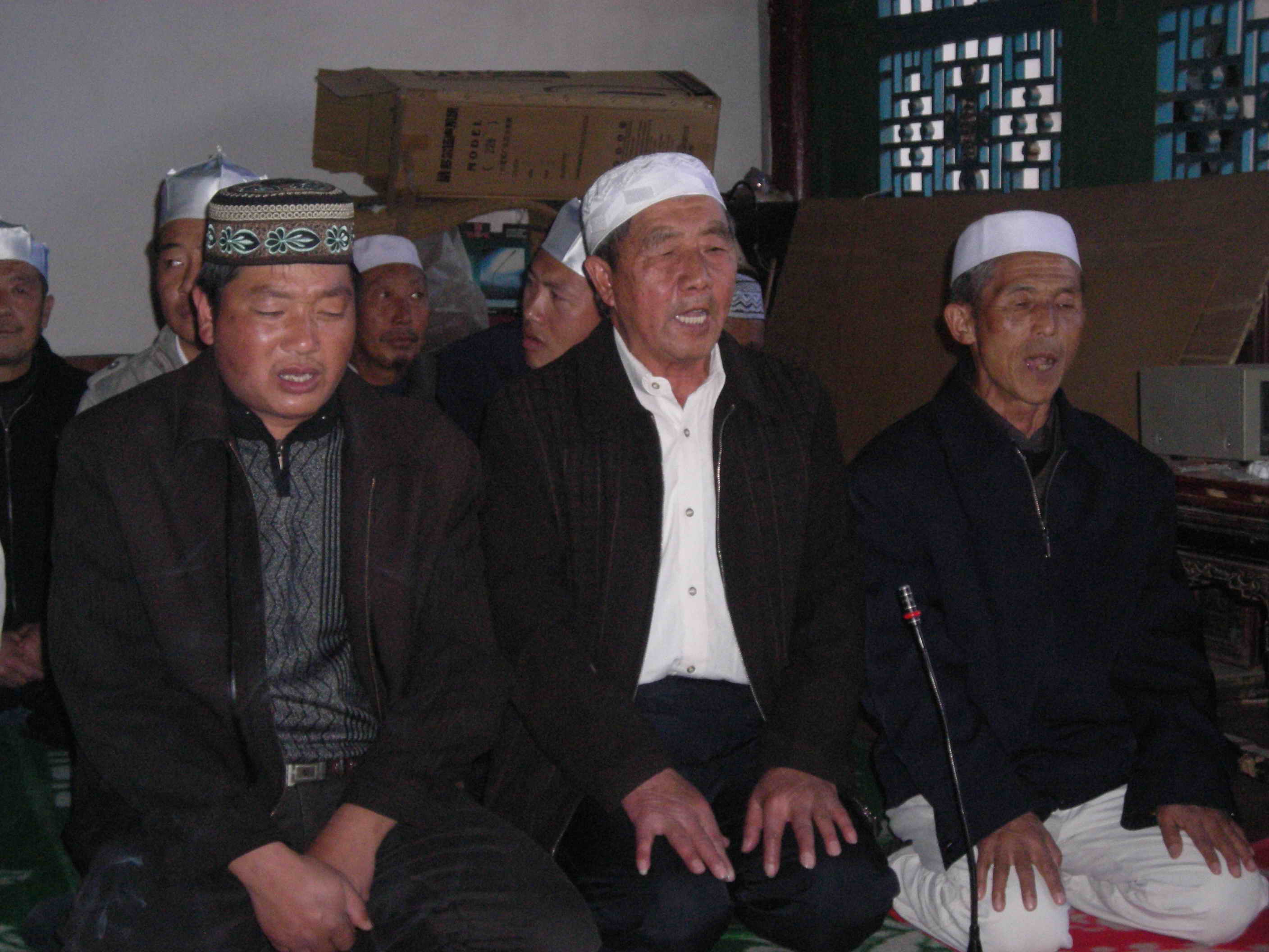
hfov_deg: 29.8
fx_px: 2383
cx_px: 634
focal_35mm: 65
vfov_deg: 22.6
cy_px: 476
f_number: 3.9
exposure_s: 1/120
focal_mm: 10.8
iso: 655
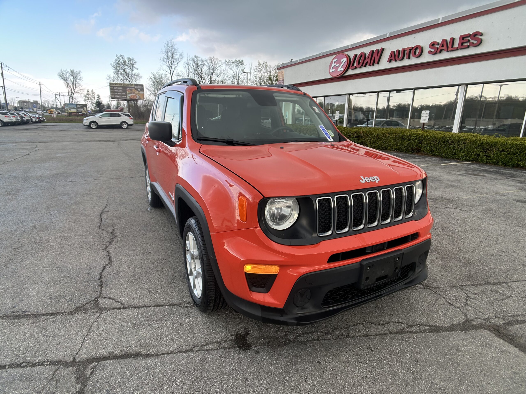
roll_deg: -2.3
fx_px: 395
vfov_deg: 53.1
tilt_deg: -12.4
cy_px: 197
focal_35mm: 26
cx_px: 263
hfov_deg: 67.3
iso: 40
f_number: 1.5
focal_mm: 5.7
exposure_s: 1/258
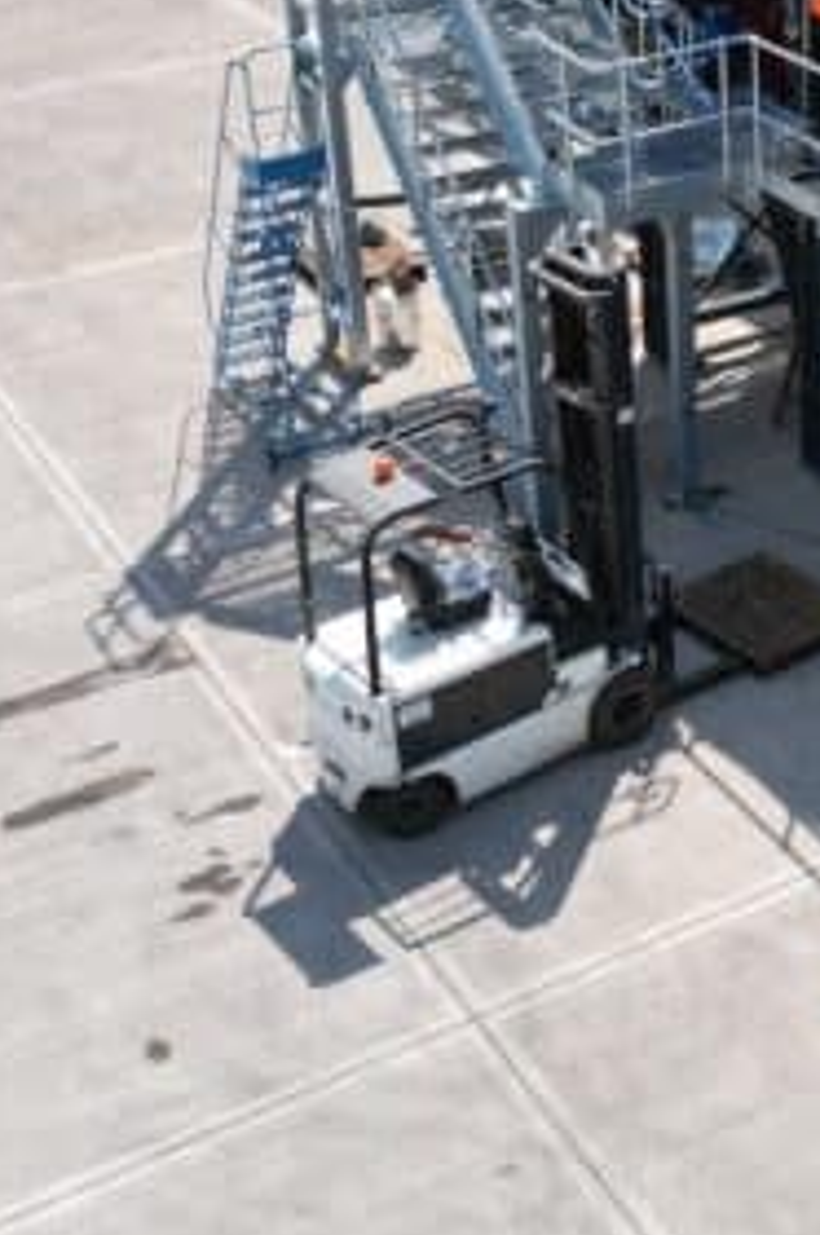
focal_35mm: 67
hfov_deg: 19.7
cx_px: 820
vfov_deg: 29.6
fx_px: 2295
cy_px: 289
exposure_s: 1/2500
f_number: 1.7
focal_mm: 6.72
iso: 100
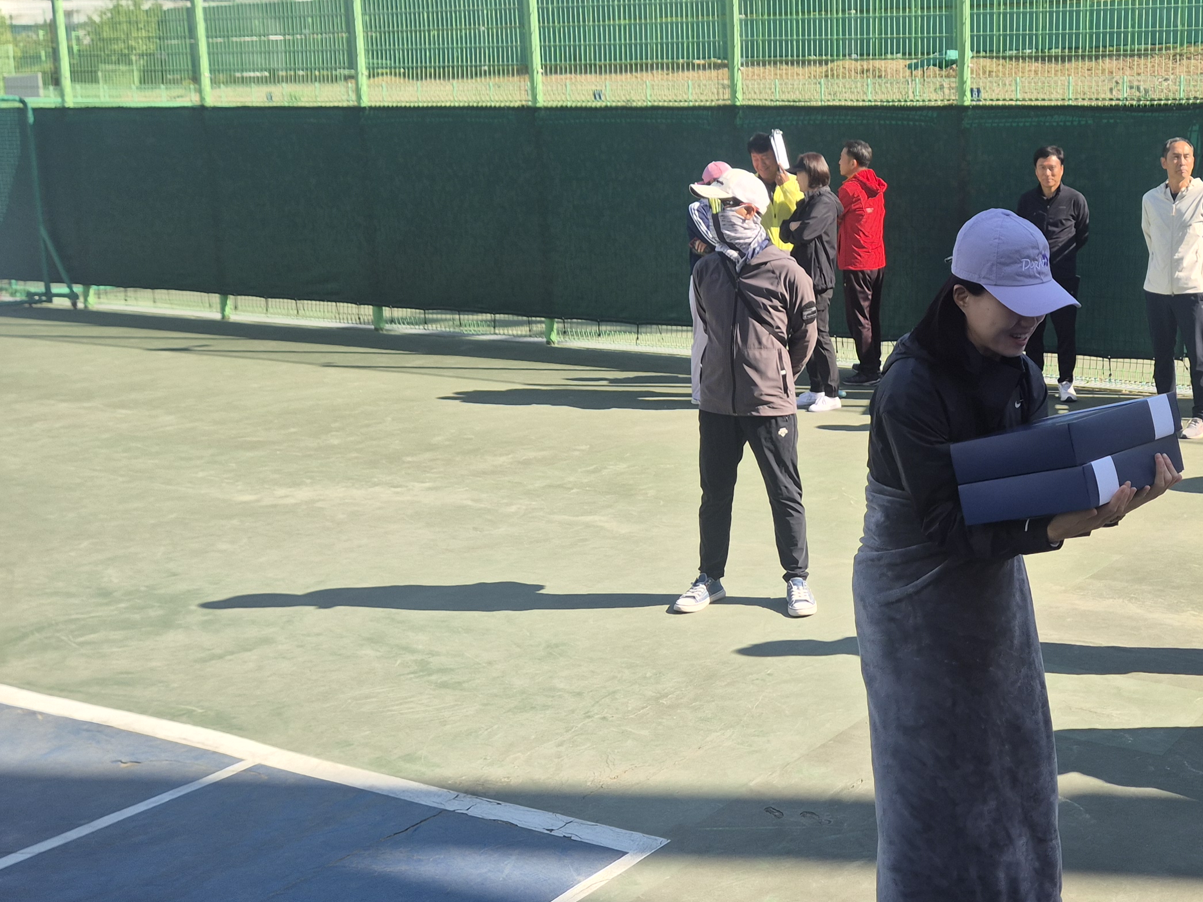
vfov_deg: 32.8
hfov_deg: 40.8
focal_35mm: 44
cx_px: 994
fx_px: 1529
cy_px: 381
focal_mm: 5.4
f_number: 1.8
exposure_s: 1/814
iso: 25
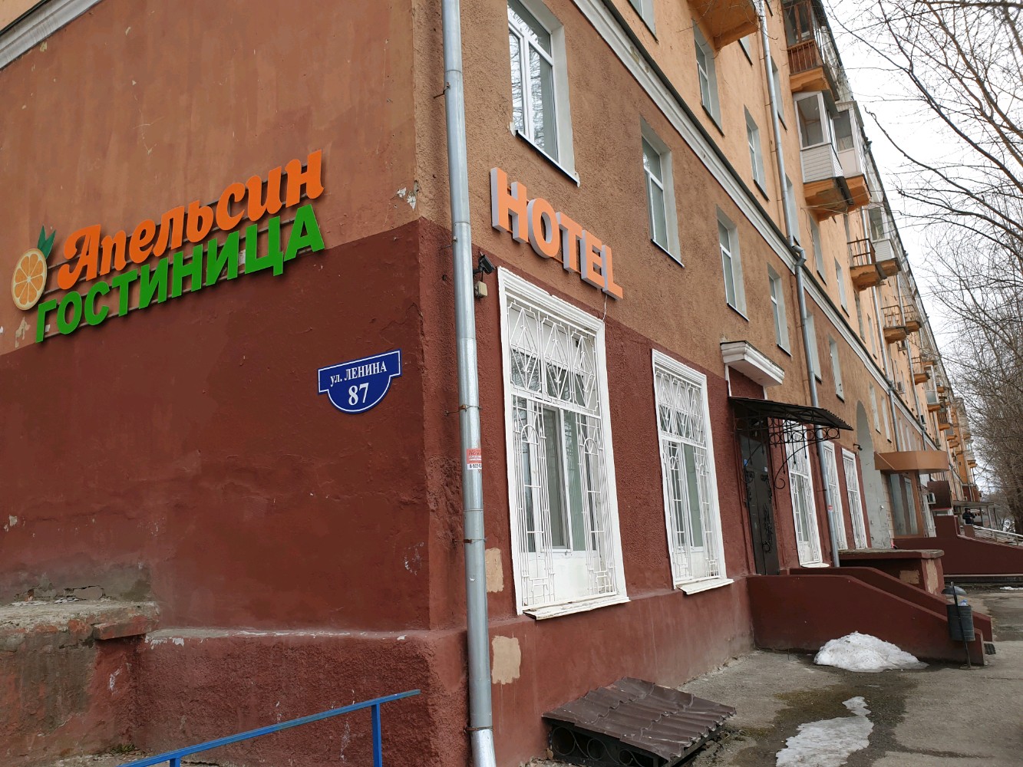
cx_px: 512
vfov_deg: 53.1
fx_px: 768
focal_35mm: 26
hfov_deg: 67.3
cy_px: 384
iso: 50
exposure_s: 1/625
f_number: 2.4
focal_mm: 4.3
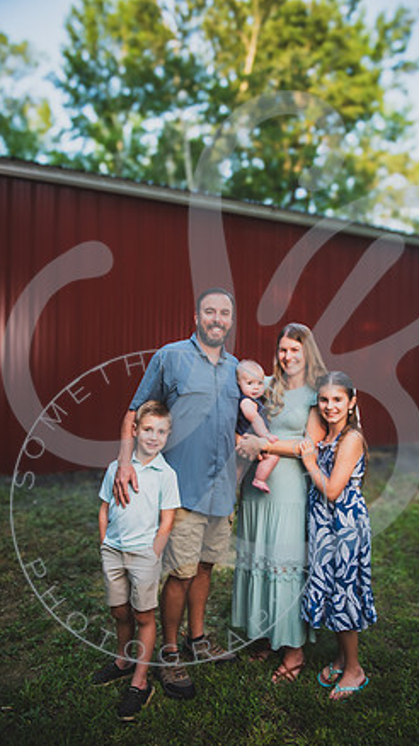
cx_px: 245
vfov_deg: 67.9
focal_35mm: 28
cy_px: 378
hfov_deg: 41.3
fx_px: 554
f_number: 3.2
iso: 100
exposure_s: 1/320
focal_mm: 26
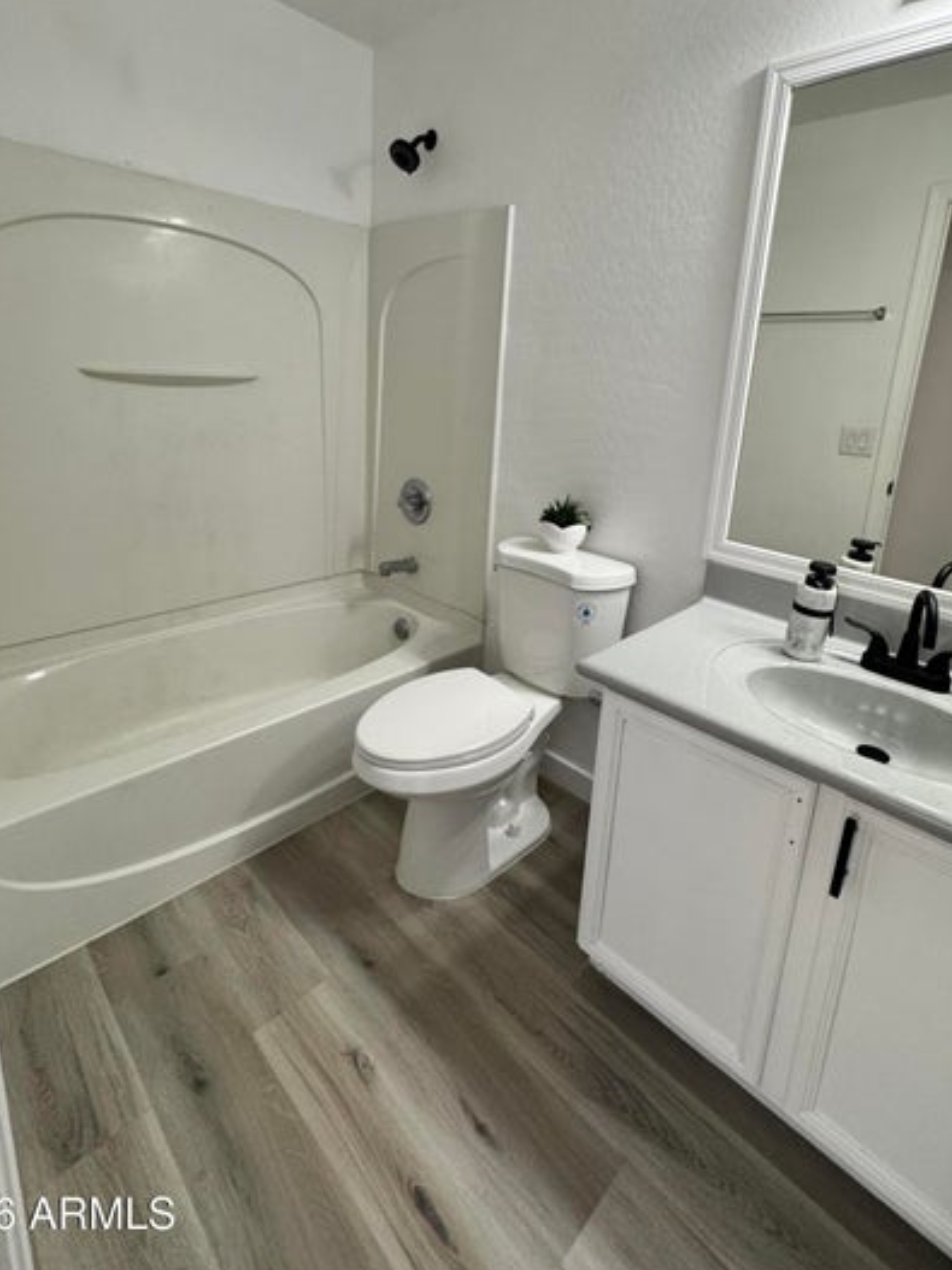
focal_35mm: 17
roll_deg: -3.2
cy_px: 513
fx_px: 624
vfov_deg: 90.0
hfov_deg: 74.7
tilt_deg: -12.7
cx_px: 494
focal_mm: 2.22
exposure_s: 1/120
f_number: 2.2
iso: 200
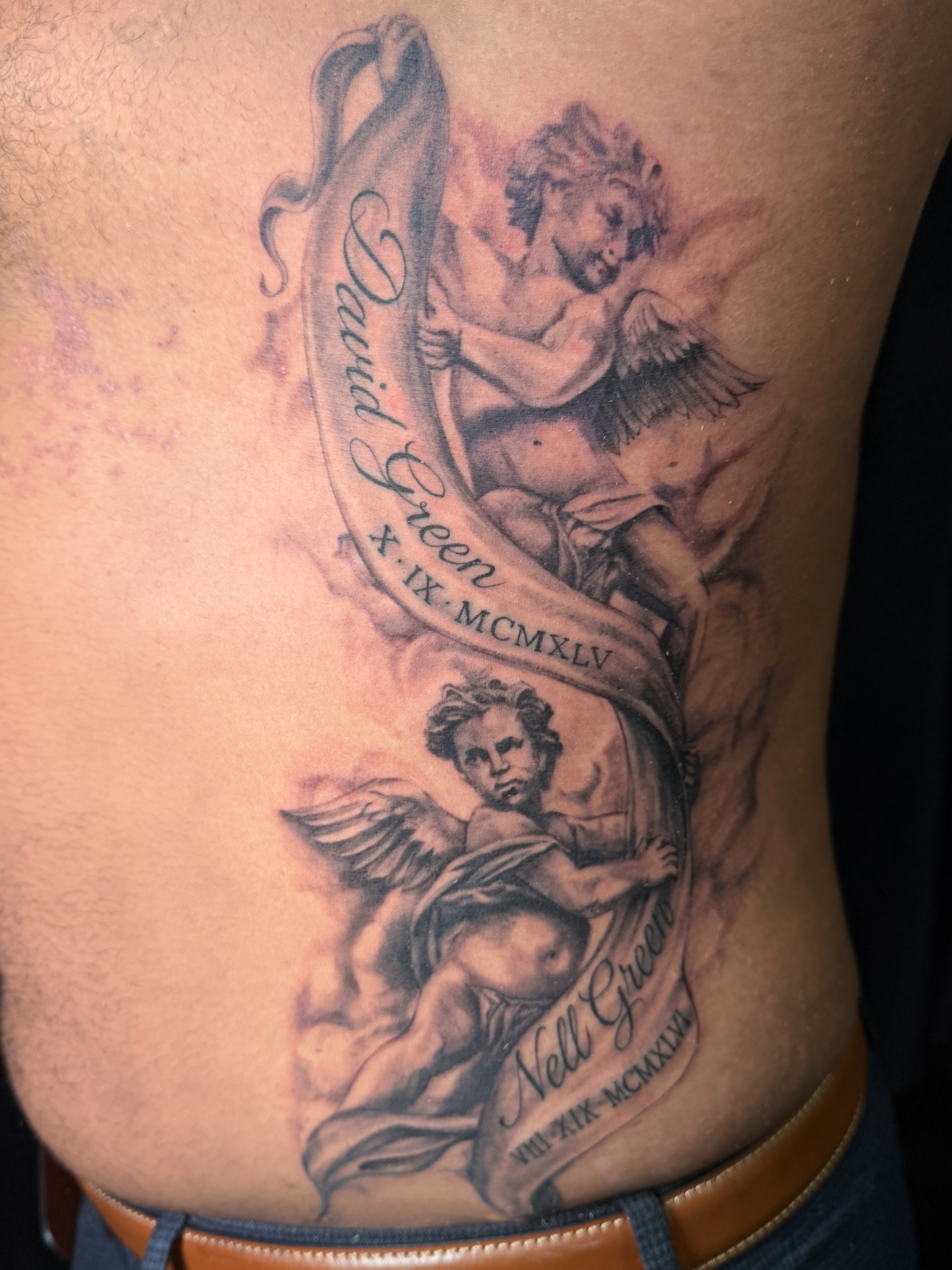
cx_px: 476
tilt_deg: -15.4
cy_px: 635
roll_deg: -3.1
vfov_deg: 52.6
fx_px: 1283
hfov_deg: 40.7
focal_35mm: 35
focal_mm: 6.76
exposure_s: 1/139
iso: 80
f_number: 1.78
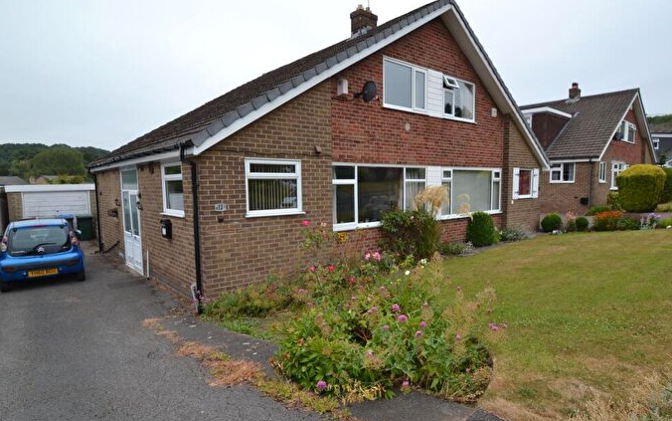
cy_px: 219
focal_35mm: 19
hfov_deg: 88.0
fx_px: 348
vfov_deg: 62.2
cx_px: 344
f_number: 5.6
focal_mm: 12
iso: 100
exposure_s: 1/125
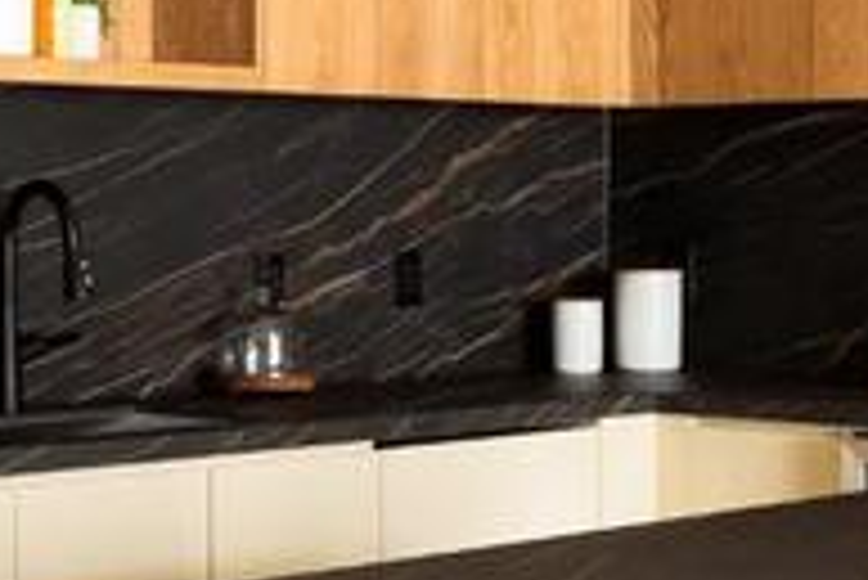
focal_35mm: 106
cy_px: 209
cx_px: 315
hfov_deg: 19.2
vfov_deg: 12.9
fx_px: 2558
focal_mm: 20
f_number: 13
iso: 800
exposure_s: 1/160
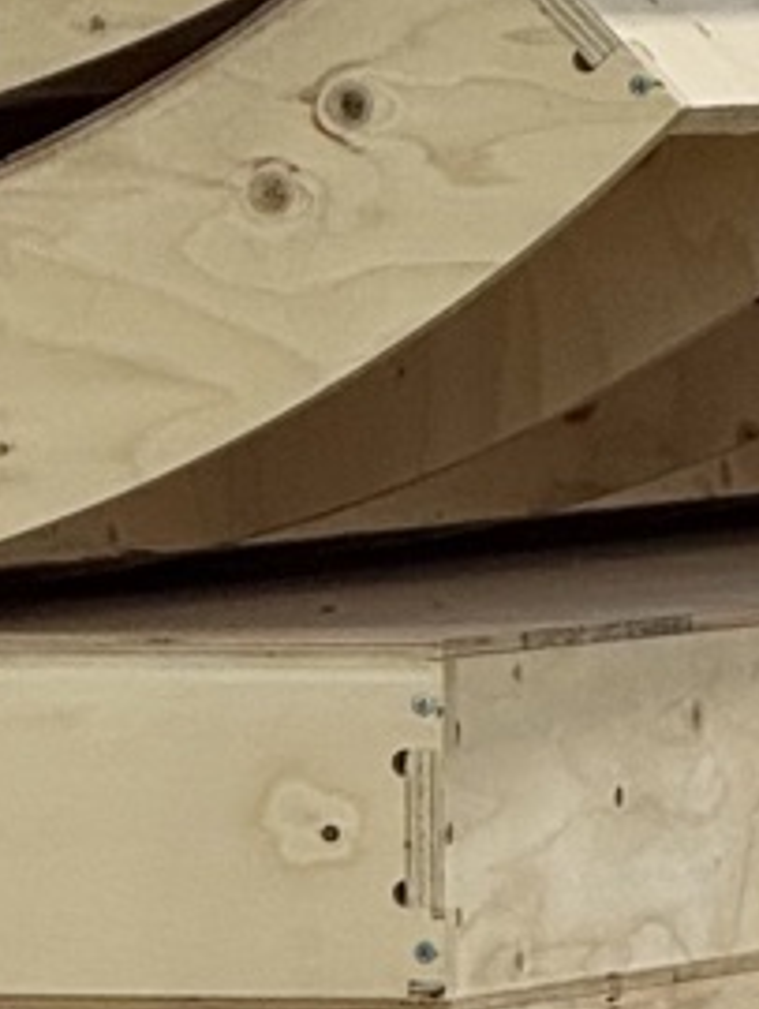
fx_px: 20753
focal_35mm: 711
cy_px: 1237
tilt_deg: -3.4
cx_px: 105
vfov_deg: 2.8
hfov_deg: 2.1
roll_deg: -0.3
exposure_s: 1/100
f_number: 2.8
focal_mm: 15.66
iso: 64
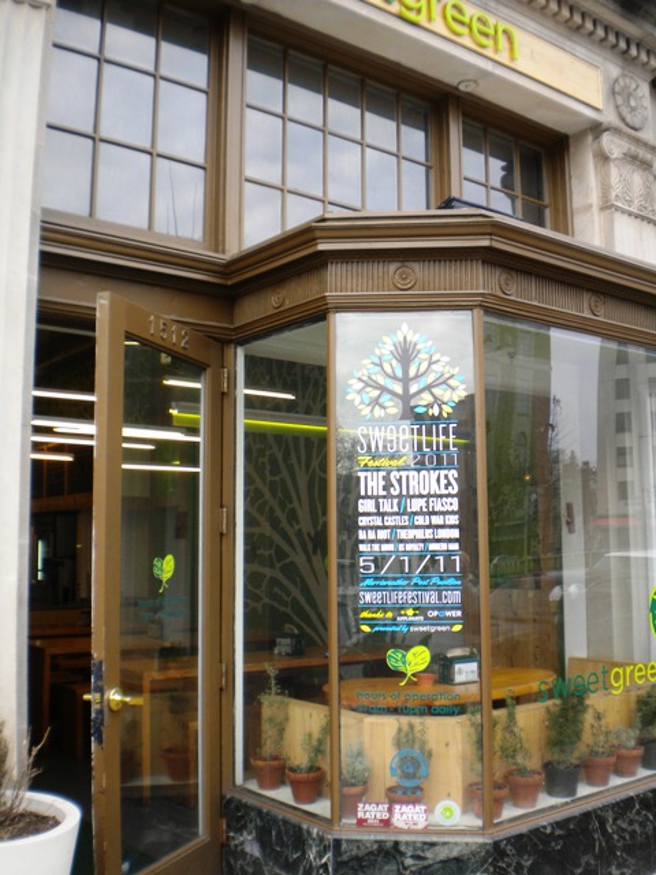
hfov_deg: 40.7
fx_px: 884
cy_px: 438
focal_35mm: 35
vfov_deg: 52.6
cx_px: 328
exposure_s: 1/134
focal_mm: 6.3
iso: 80
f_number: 4.6
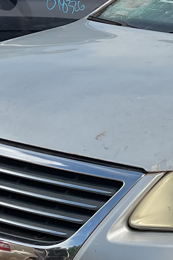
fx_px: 764
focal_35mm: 106
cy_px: 165
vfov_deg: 19.2
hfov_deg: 12.5
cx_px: 226
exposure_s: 1/1912
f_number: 1.8
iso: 16
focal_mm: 3
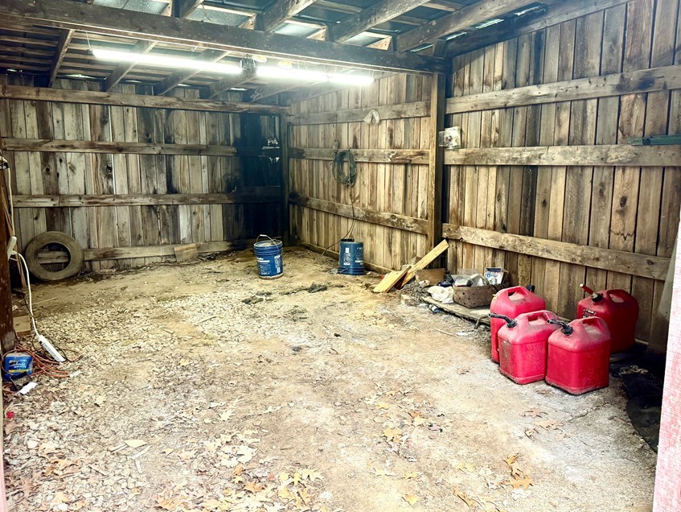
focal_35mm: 29
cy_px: 234
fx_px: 571
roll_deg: +0.2
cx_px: 347
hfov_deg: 61.6
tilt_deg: -8.1
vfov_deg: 48.2
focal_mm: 6.76
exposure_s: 1/76
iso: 200
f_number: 1.78
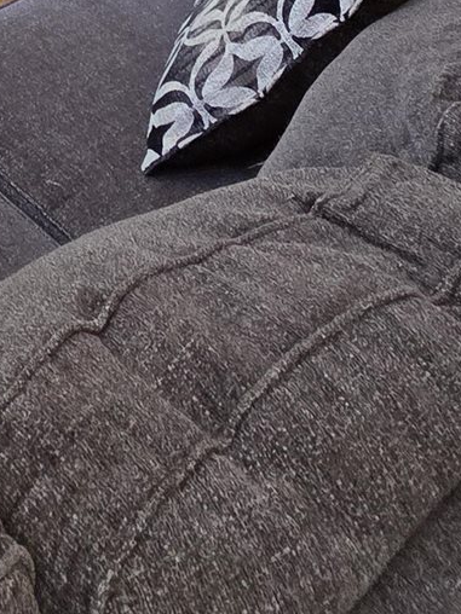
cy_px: -546
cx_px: -307
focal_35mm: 59
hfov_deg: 19.9
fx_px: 1048
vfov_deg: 20.4
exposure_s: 1/120
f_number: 2.2
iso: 250
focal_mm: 2.2
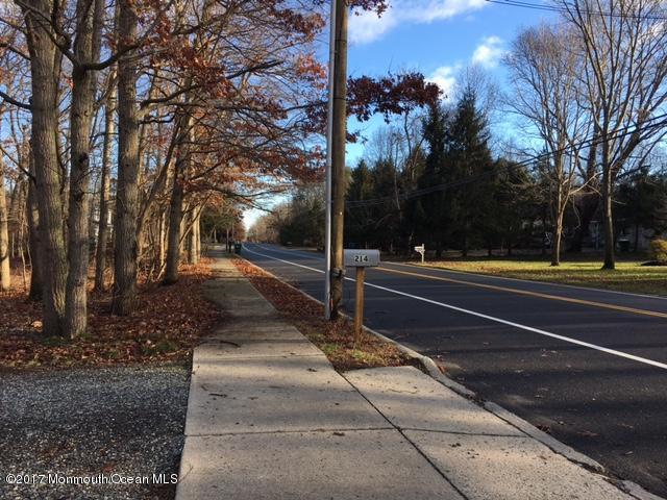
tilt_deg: +0.8
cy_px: 250
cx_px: 334
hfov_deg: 61.7
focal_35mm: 29
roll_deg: -2.1
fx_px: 559
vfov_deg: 48.2
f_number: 2.2
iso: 25
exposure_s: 1/405
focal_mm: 4.15
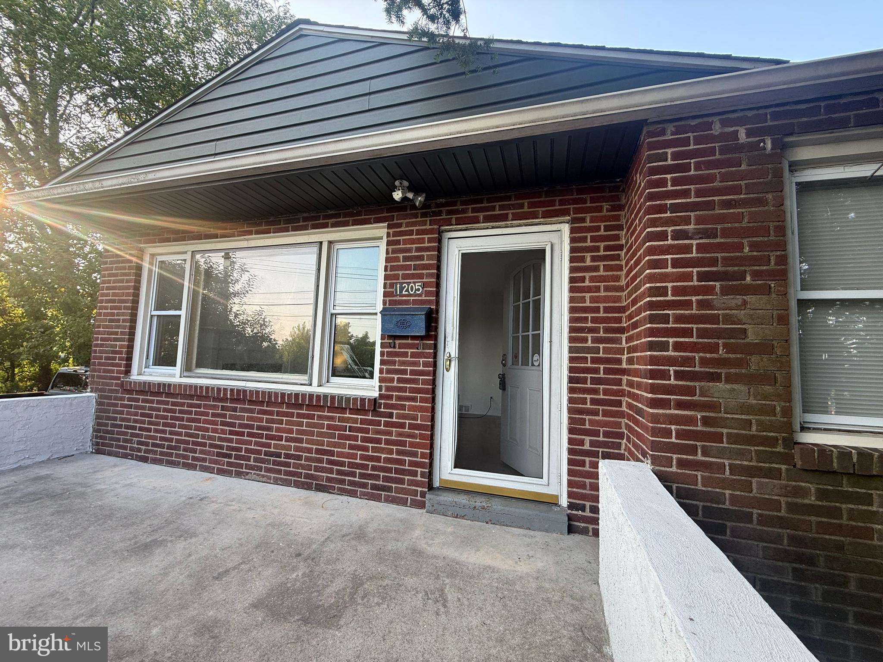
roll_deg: -2.6
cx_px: 442
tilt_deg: +5.3
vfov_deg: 85.7
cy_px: 331
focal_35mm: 14
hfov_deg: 102.1
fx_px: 357
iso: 50
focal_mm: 2.22
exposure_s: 1/111
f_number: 2.2
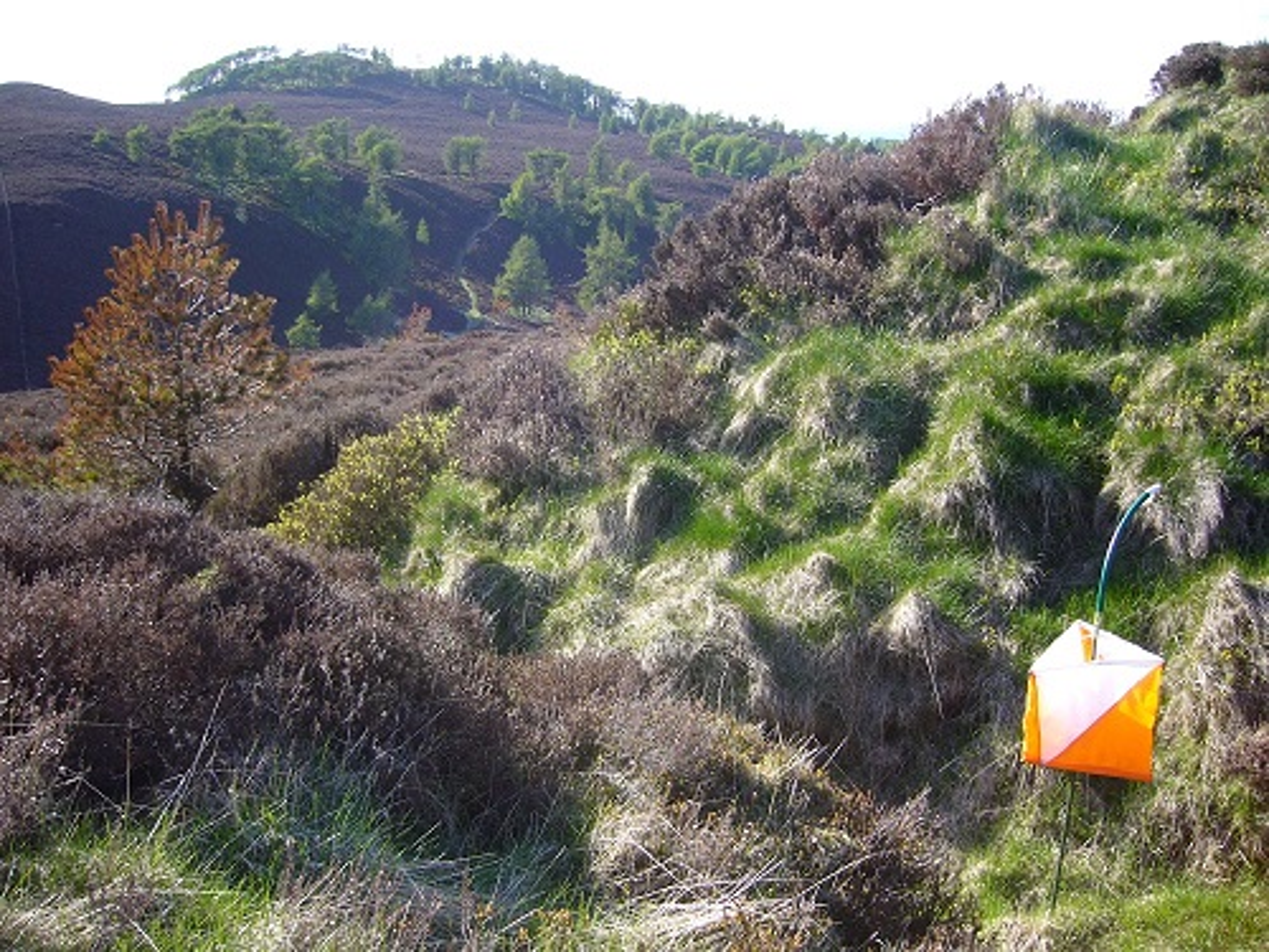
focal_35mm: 35
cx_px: 634
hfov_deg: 52.6
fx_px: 1283
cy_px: 476
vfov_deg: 40.7
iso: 100
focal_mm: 5.8
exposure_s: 1/400
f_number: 2.8
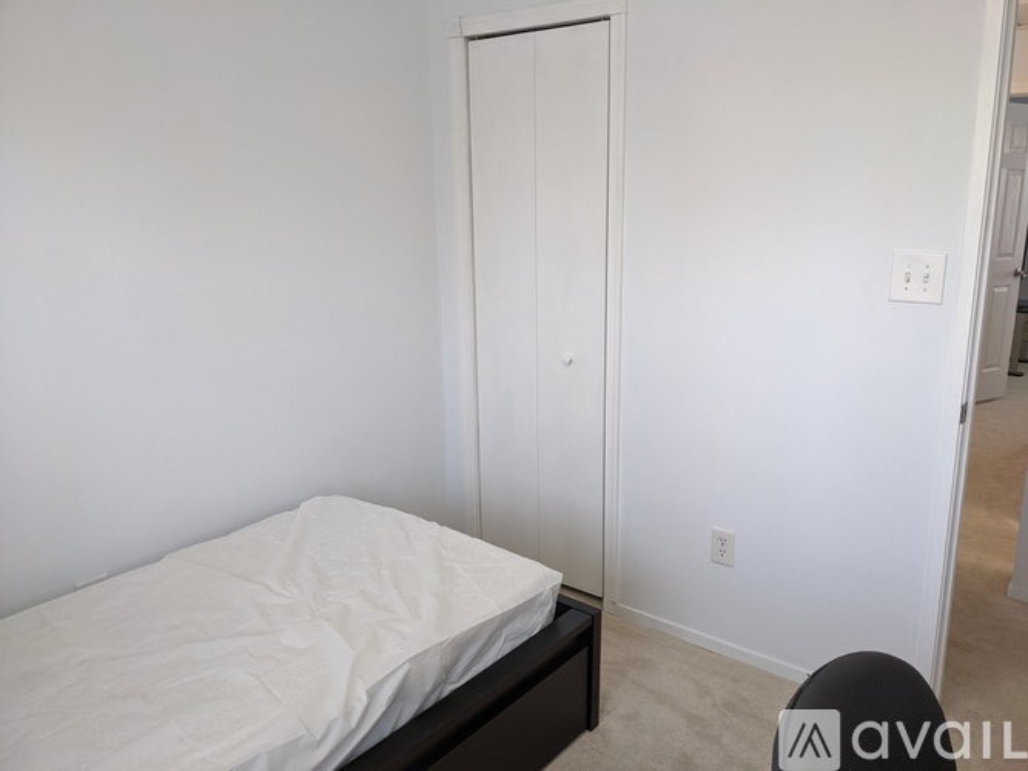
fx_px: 802
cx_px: 514
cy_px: 386
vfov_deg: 51.3
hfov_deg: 65.3
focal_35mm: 27
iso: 91
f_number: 1.73
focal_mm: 4.38
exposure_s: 1/40
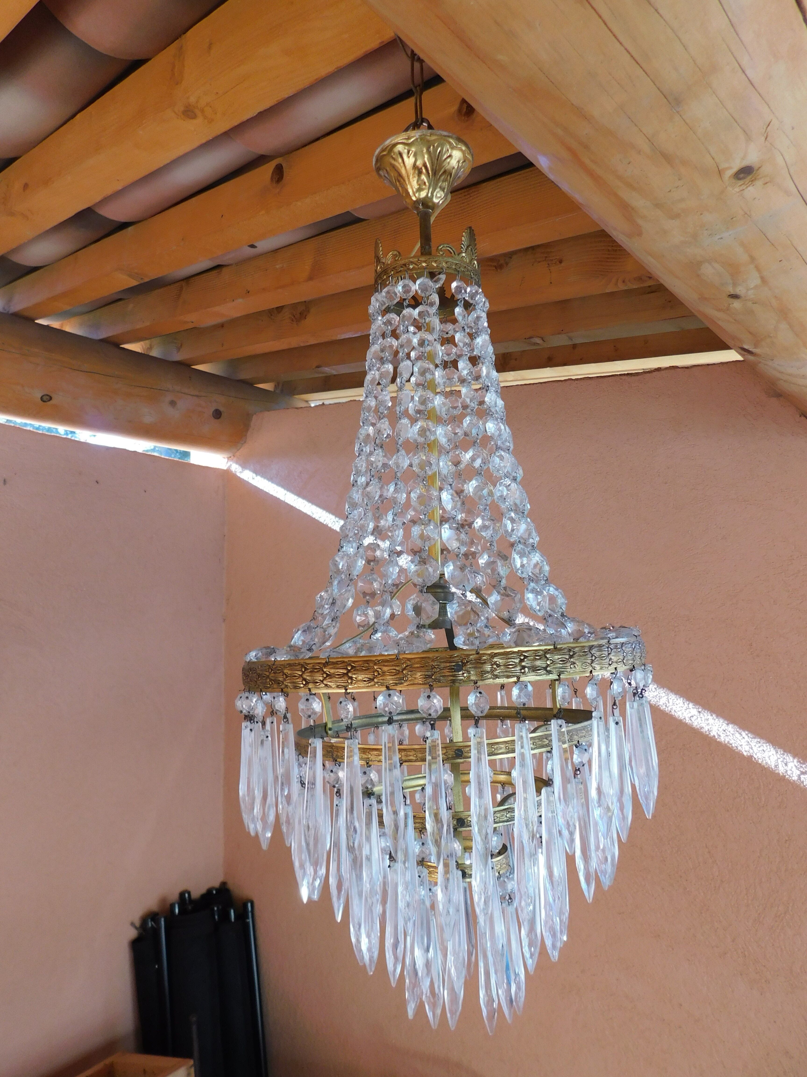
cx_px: 404
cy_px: 538
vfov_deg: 73.9
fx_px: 715
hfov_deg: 58.9
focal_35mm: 23
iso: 125
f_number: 3
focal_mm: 4
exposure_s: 1/80
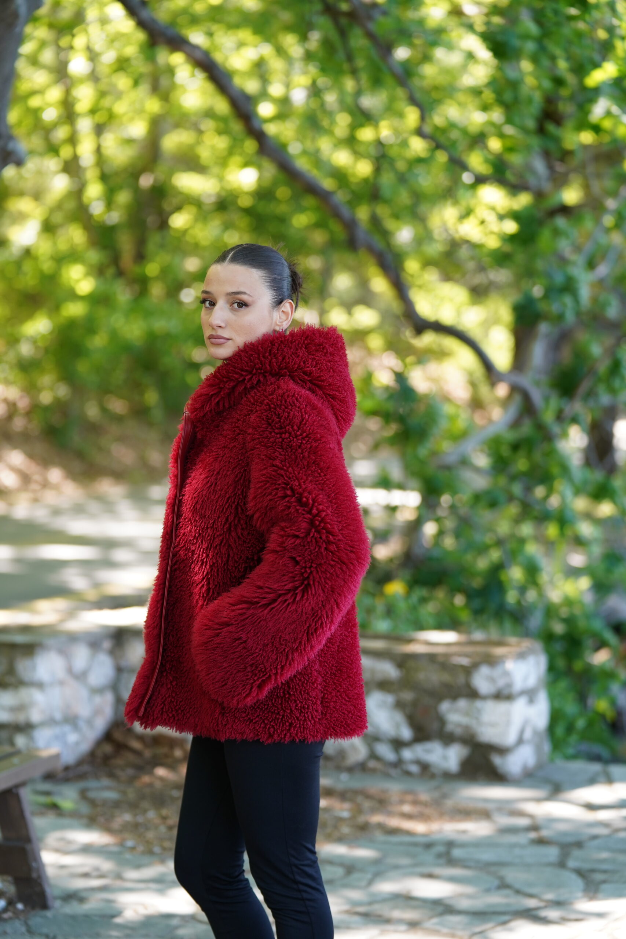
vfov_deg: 23.1
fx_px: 2295
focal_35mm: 88
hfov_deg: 15.5
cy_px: 470
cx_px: 313
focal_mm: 88
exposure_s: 1/320
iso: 500
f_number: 2.8
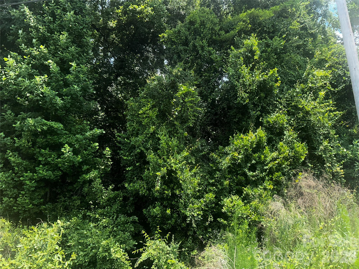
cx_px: 180
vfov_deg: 53.1
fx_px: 270
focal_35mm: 26
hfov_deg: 67.3
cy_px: 134
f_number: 1.5
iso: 32
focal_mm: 5.7
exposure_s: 1/3571
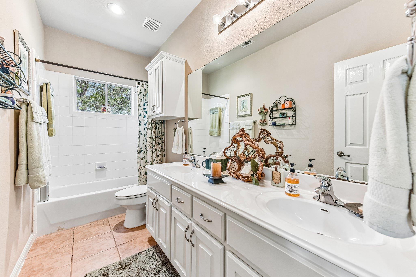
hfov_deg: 104.3
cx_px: 208
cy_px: 138
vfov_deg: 81.2
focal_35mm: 14
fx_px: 162
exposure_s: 1/15
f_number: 8
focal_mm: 14
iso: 1000
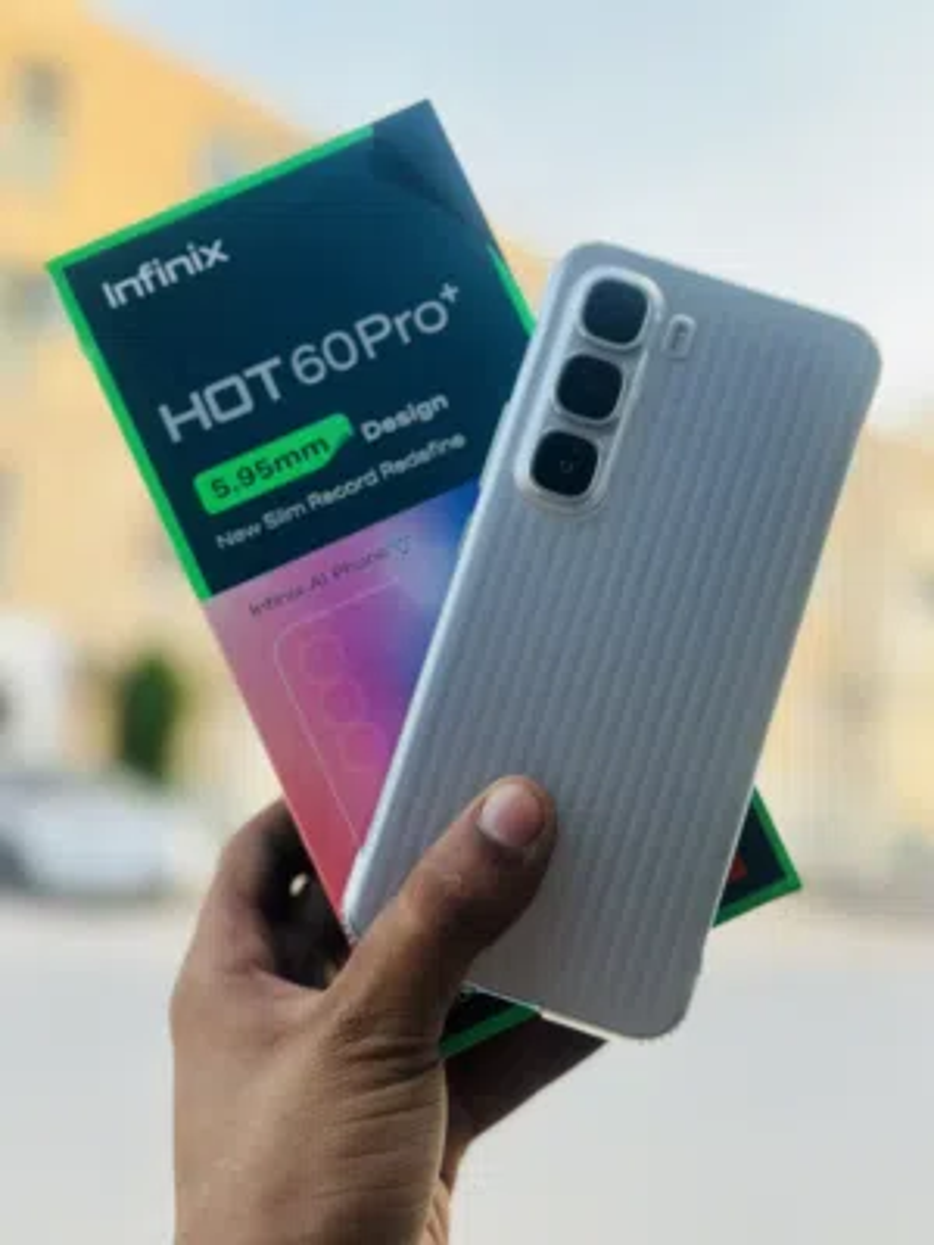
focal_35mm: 48
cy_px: 622
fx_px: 1727
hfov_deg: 30.3
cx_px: 467
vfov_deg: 39.7
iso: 80
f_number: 1.78
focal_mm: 6.86
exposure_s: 1/360
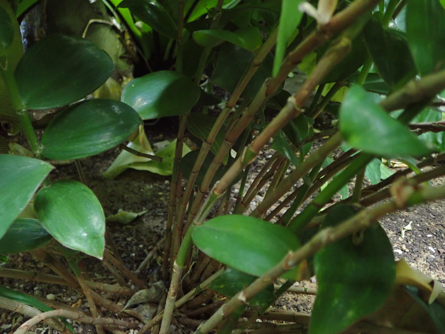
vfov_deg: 46.8
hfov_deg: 60.0
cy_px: 167
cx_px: 222
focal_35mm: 30
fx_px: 386
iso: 800
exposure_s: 1/13
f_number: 2.3
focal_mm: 5.5
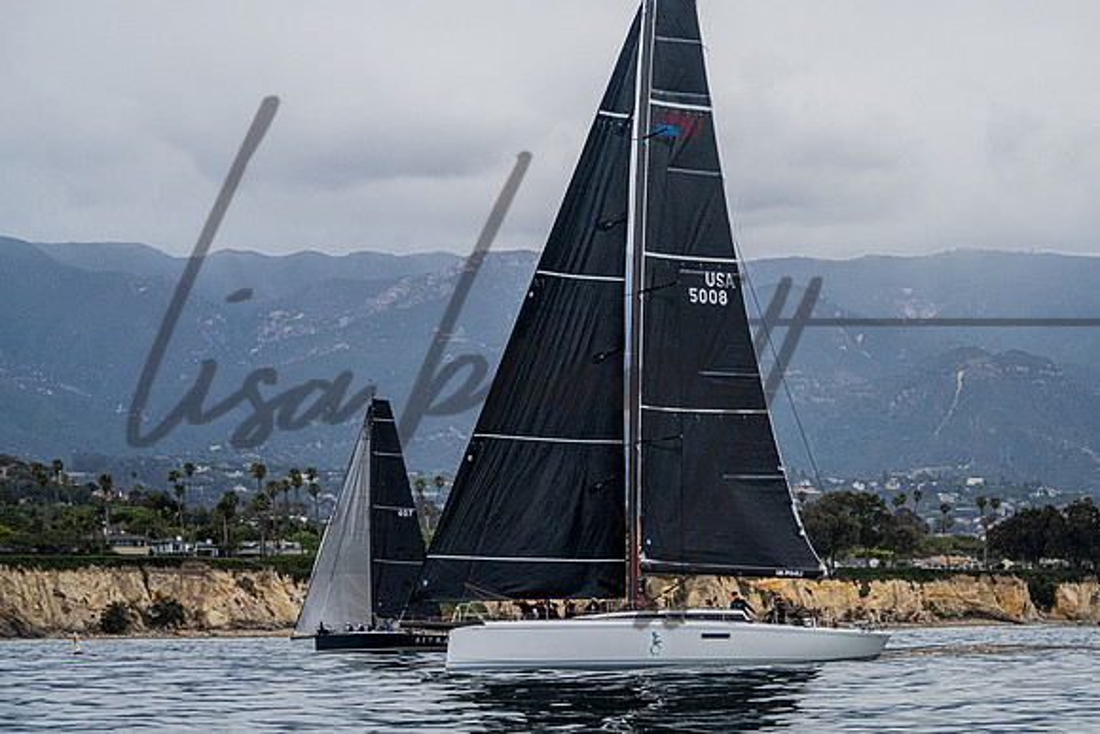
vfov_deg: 10.0
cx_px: 689
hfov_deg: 14.9
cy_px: 347
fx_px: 4213
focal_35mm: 138
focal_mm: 105
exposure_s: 1/4000
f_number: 6.3
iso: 800
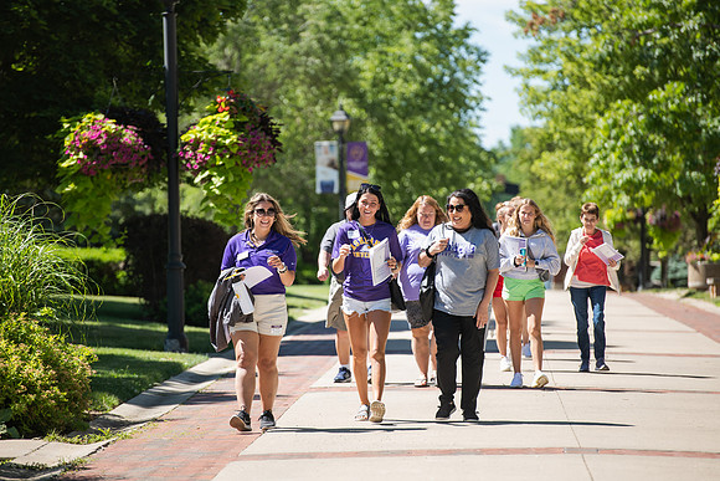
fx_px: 4001
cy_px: 240
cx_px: 360
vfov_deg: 6.9
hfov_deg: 10.3
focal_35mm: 200
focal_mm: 200
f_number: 4
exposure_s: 1/400
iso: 125
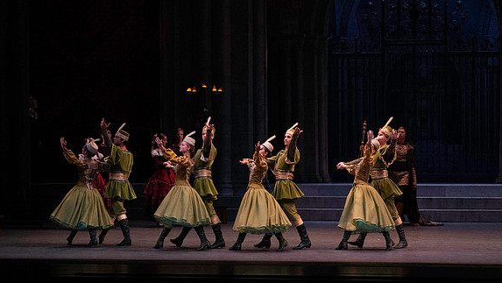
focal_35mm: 124
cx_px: 251
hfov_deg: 17.3
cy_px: 131
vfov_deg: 9.8
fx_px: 1651
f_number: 7.1
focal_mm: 117
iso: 12800
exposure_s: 1/400
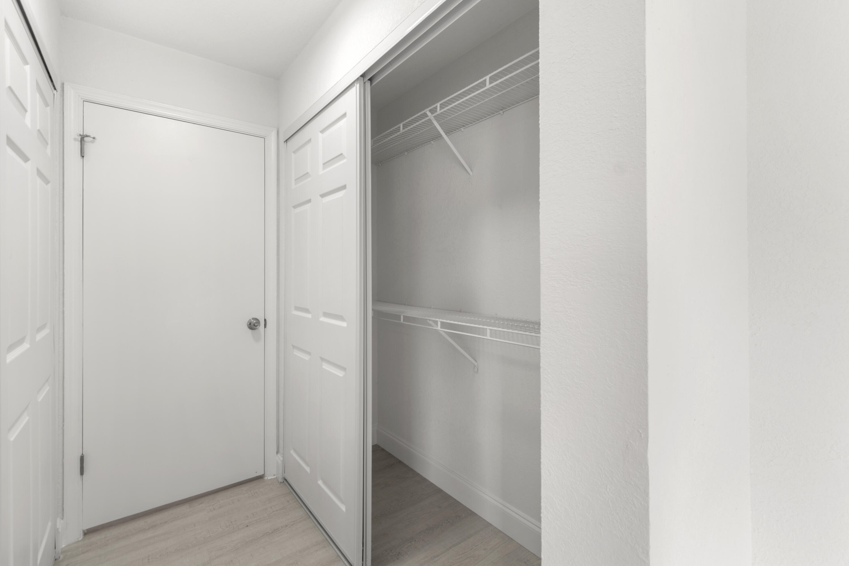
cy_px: 283
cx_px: 424
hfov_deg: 100.4
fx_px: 354
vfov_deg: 77.3
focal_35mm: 15
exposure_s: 1/3
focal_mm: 10
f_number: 8
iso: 100
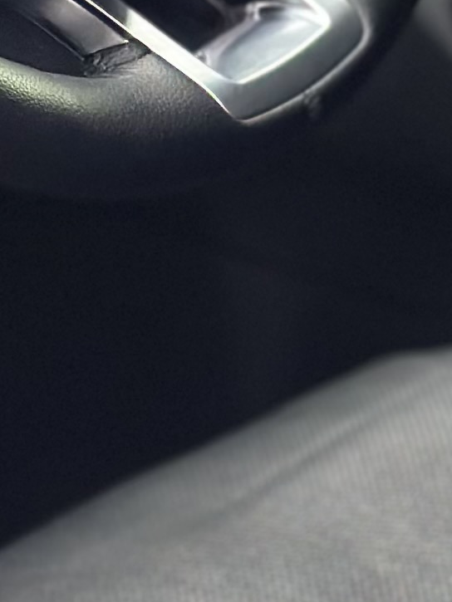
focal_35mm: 267
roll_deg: -0.3
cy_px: -337
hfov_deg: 5.5
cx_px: -179
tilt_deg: -18.7
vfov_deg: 7.3
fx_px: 4647
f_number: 1.78
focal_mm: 6.86
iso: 125
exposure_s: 1/100
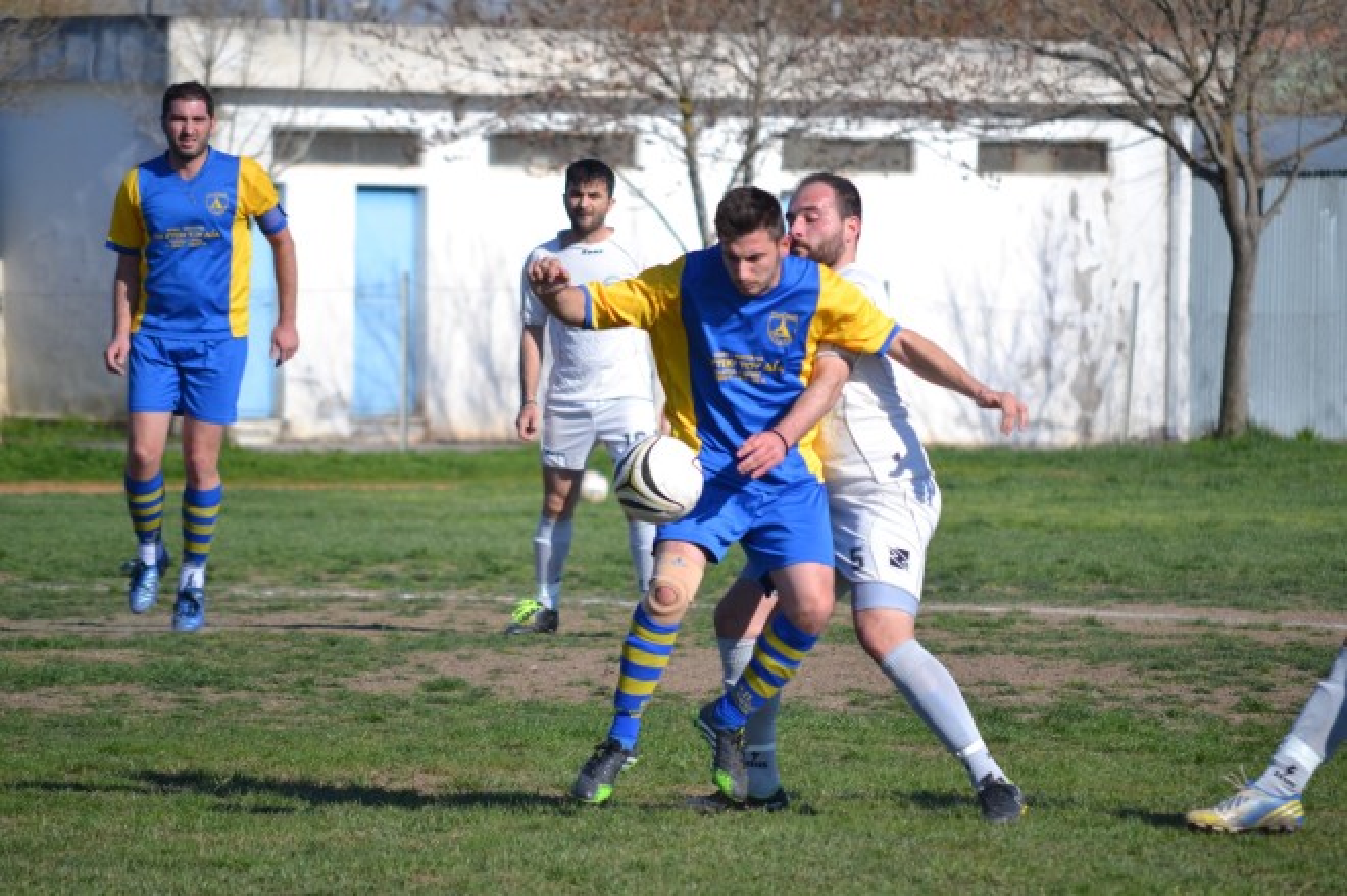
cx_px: 674
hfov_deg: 6.9
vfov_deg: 4.6
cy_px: 448
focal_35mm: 300
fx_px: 11216
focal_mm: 200
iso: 400
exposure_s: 1/1600
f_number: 6.3
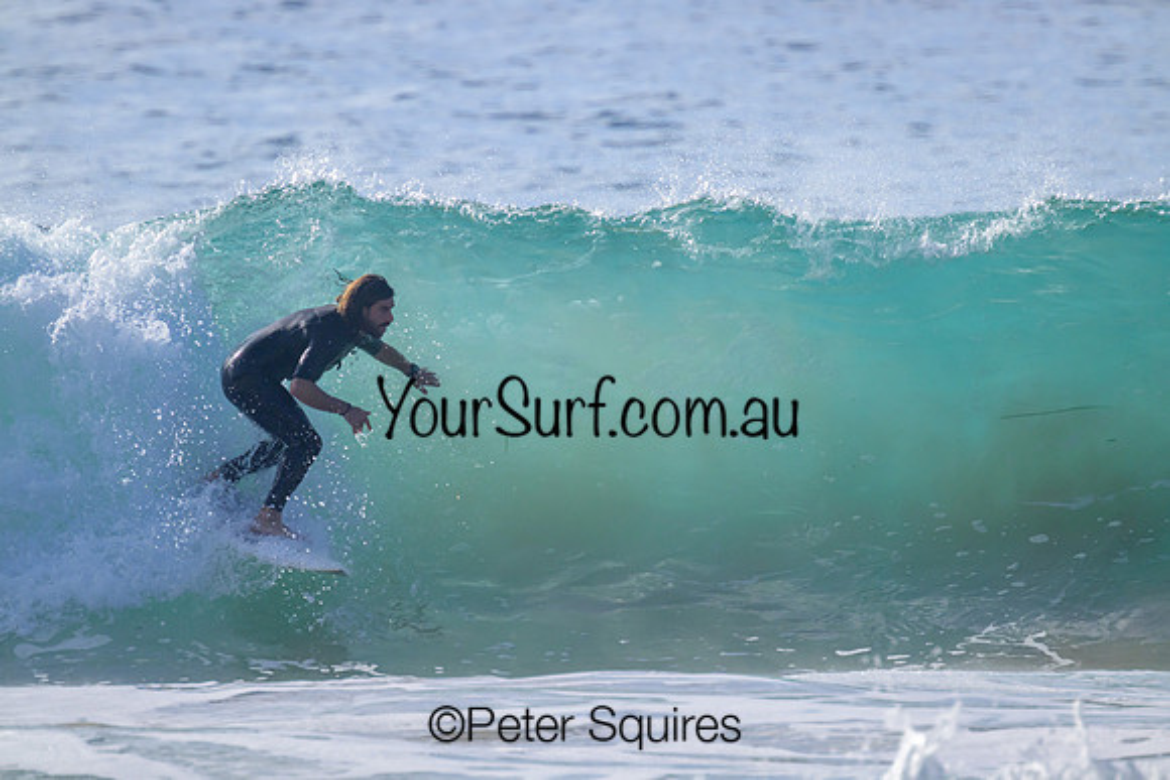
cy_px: 390
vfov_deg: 1.7
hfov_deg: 2.6
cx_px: 585
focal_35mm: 800
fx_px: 26005
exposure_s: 1/2000
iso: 800
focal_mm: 800
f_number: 11
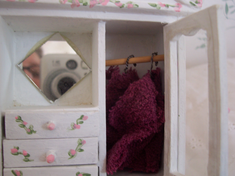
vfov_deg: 38.7
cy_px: 88
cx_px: 118
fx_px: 251
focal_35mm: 37
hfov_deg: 50.1
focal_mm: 5.6
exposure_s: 1/45
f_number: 2.8
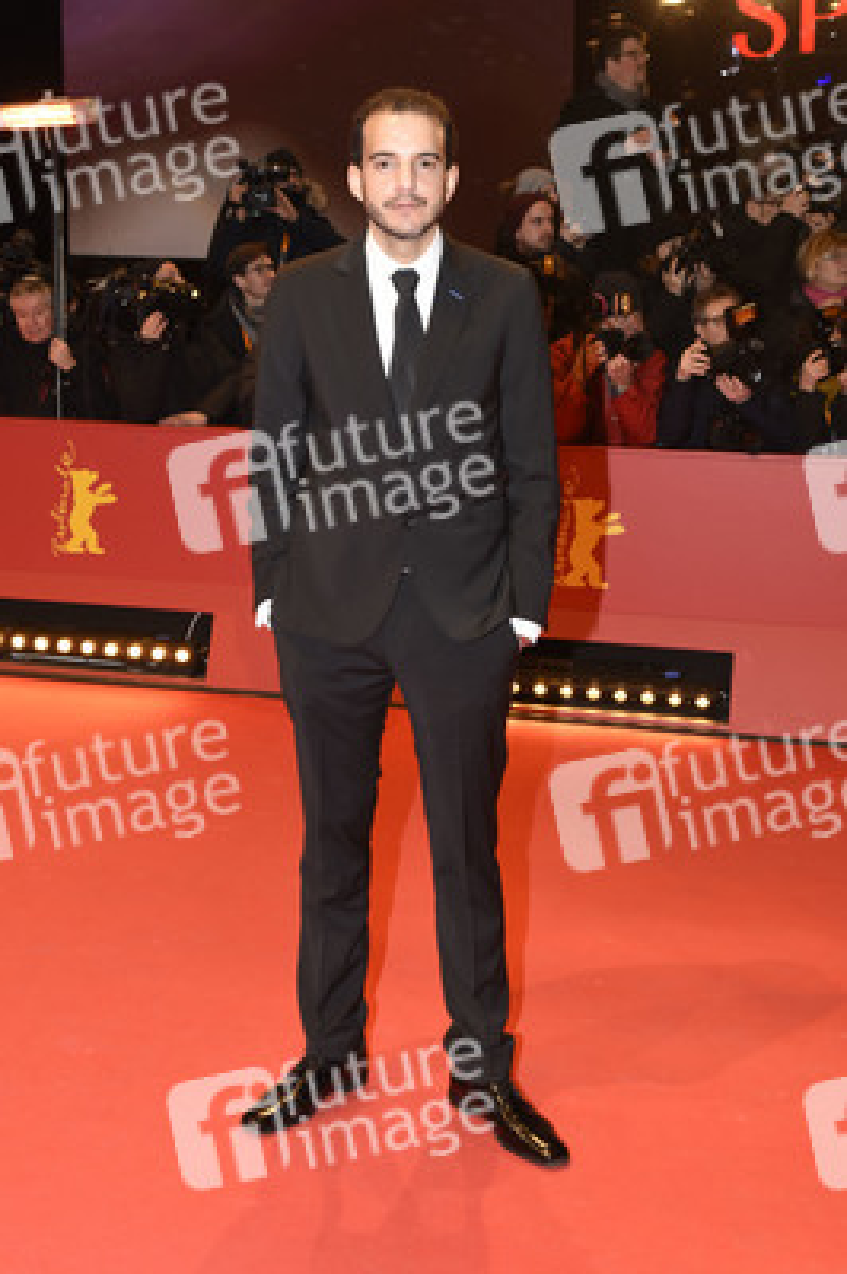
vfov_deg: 49.6
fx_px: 1379
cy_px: 637
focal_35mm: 39
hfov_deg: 34.2
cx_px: 424
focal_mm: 26
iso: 640
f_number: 5
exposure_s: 1/125
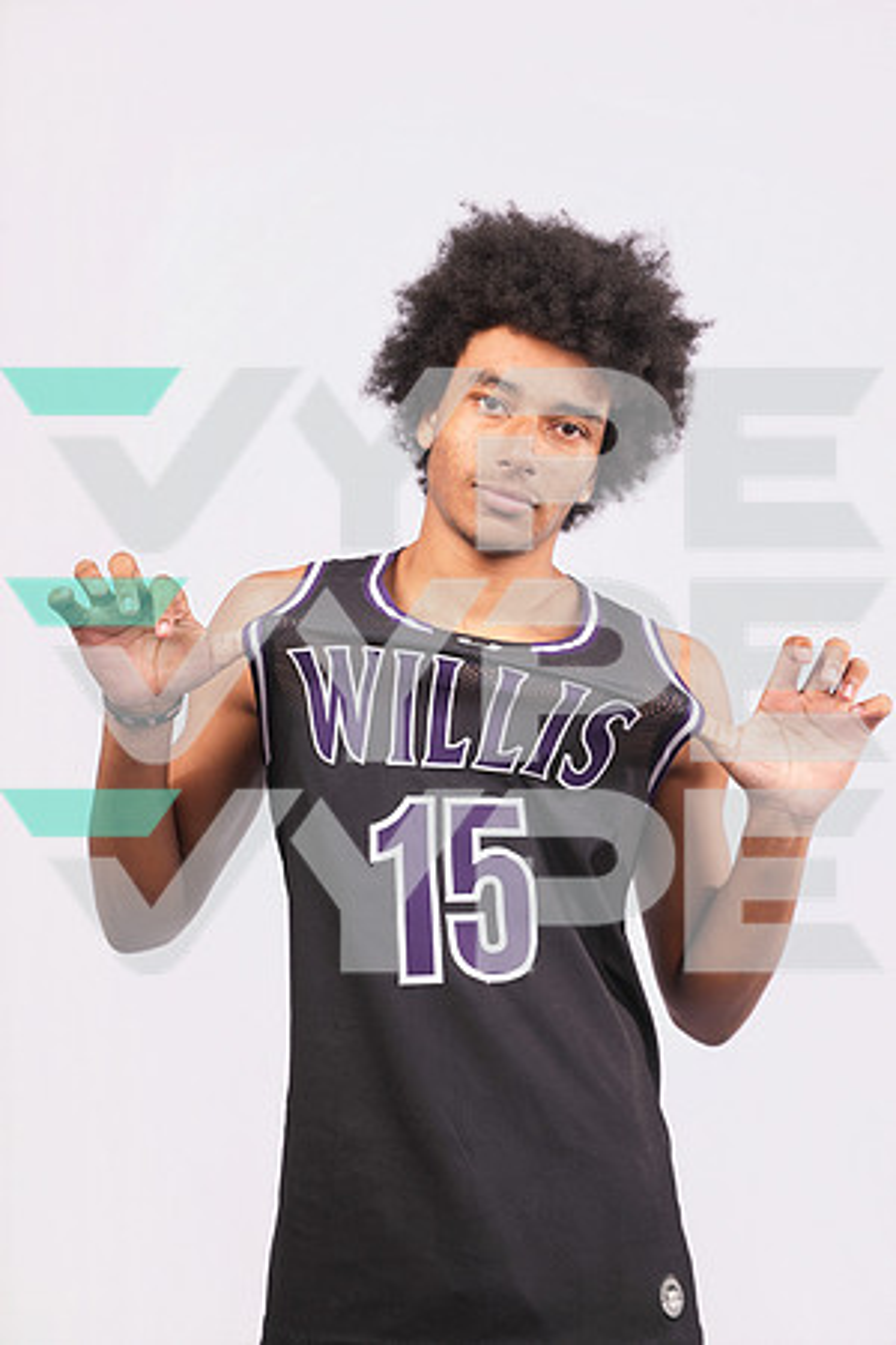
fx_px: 2091
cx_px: 448
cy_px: 672
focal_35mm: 56
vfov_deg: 35.6
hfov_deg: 24.2
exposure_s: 1/200
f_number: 7.1
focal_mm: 56
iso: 160
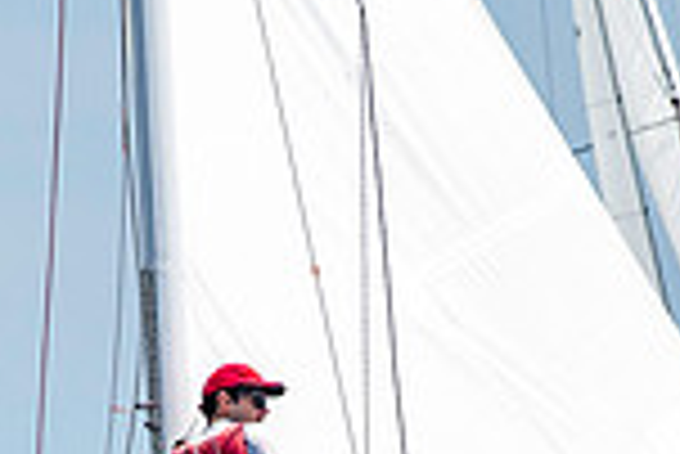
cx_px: 329
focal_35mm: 825
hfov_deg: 2.5
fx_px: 15598
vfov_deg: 1.7
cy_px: 760
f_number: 5.6
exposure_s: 1/2500
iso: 320
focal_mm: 200
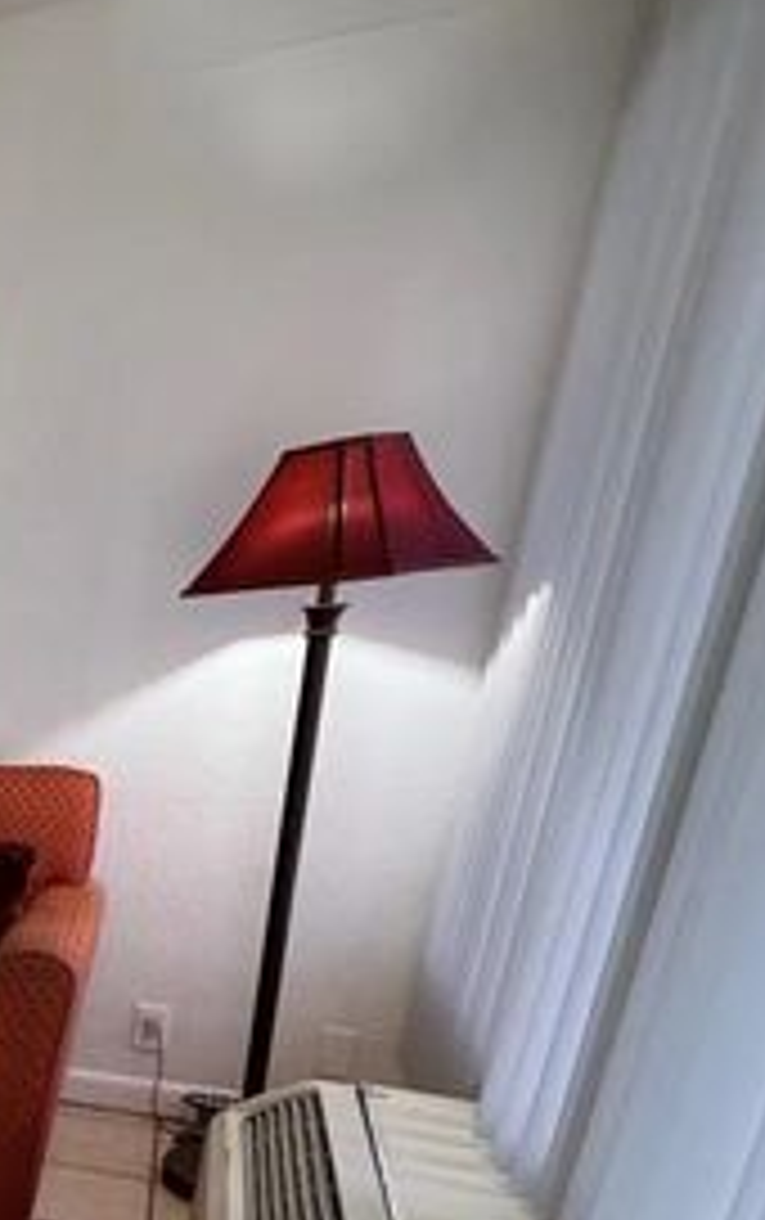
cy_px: 1008
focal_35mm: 35
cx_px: -554
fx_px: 1164
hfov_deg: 23.1
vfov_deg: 51.2
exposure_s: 1/60
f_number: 2.2
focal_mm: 2.22
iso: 320
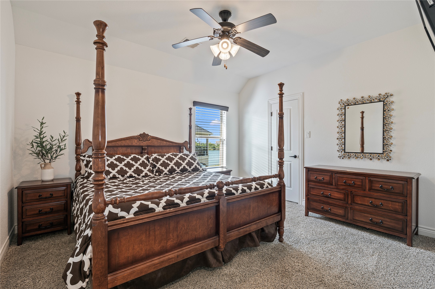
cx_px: 218
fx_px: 193
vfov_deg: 73.7
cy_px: 144
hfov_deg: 96.8
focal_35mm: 16
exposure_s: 1/4
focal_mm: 16
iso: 125
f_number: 6.3
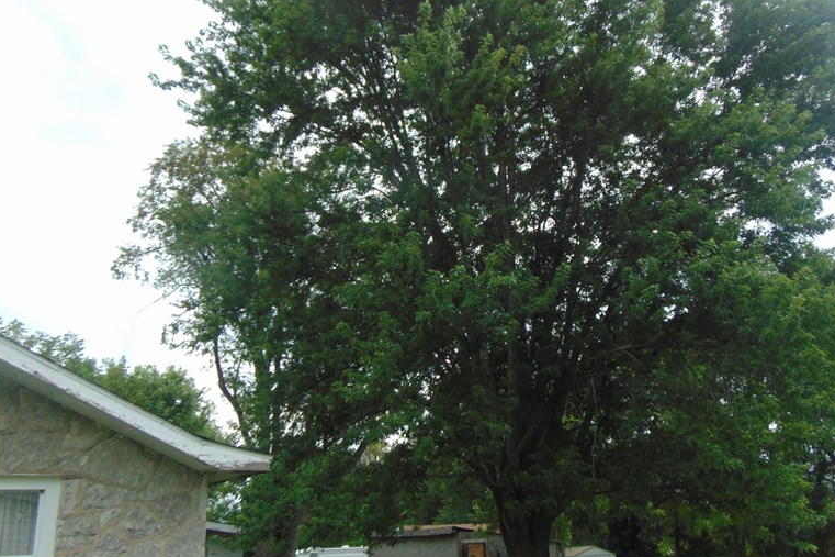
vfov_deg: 37.8
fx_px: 812
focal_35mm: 35
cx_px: 435
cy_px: 263
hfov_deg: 54.4
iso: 80
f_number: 3
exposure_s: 1/400
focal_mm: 4.5
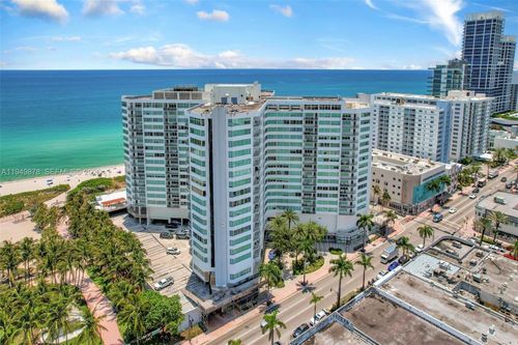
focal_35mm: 22
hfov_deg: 78.6
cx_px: 259
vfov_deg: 57.2
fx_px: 316
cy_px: 172
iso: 110
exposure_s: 1/3000
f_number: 2.8
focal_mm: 8.38
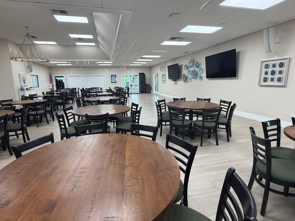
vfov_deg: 71.5
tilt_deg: -7.8
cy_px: 105
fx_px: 153
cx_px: 142
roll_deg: +2.0
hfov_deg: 87.7
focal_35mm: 18
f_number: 2.2
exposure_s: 1/120
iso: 200
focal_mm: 2.22
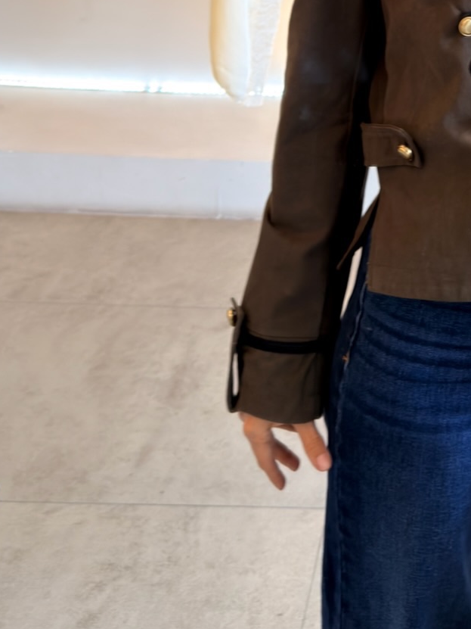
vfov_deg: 25.3
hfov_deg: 20.1
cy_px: -126
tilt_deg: -19.5
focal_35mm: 69
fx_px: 1252
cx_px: 547
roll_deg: -1.4
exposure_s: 1/60
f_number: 1.78
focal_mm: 6.76
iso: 50
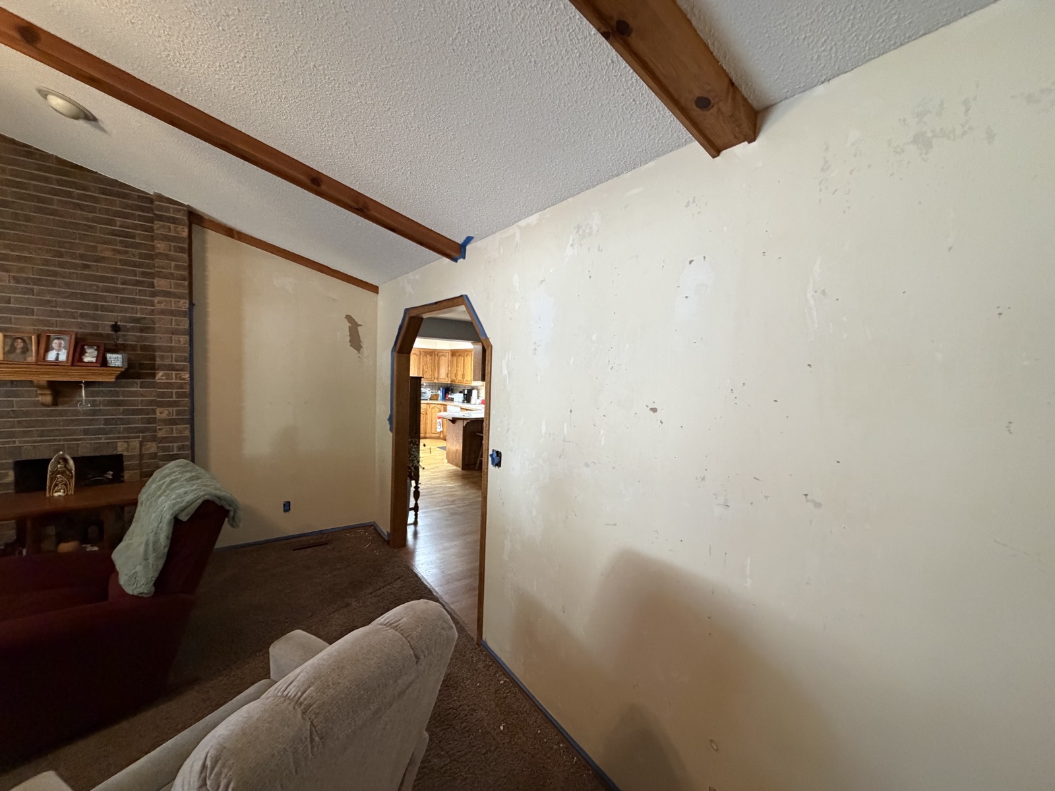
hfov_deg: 102.1
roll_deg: -2.2
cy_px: 396
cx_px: 528
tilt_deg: -2.9
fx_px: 427
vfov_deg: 85.7
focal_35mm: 14
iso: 640
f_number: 2.2
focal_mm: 2.22
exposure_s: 1/60
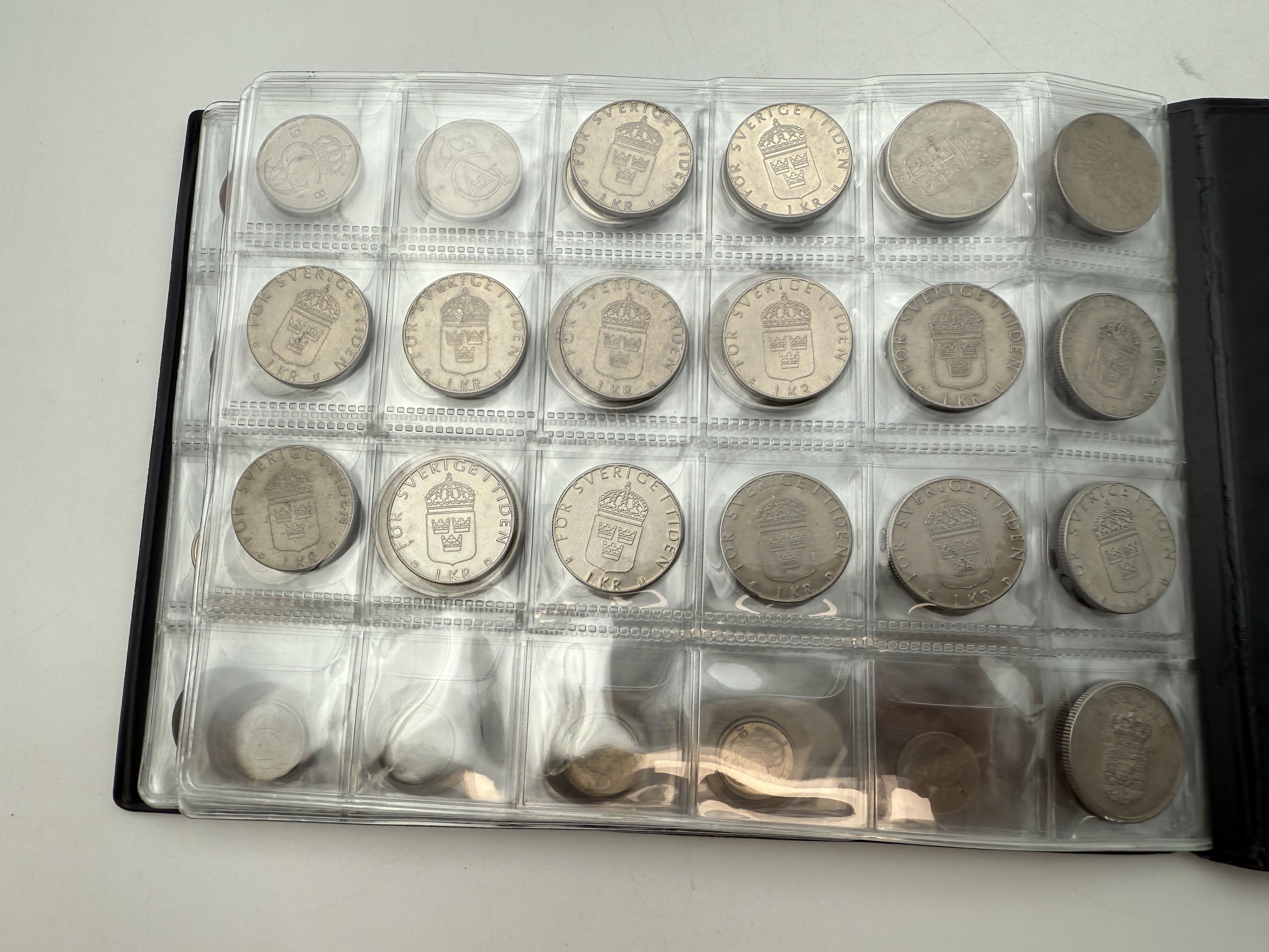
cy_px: 476
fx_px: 880
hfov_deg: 71.6
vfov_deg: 56.8
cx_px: 634
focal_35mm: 24
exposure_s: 1/311
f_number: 2.2
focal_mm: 2.22
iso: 40
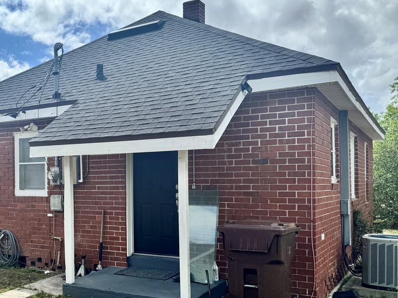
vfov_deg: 35.0
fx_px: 471
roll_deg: +1.2
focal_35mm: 41
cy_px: 179
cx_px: 65
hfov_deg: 43.1
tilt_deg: -1.7
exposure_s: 1/7092
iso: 80
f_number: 1.78
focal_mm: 6.76
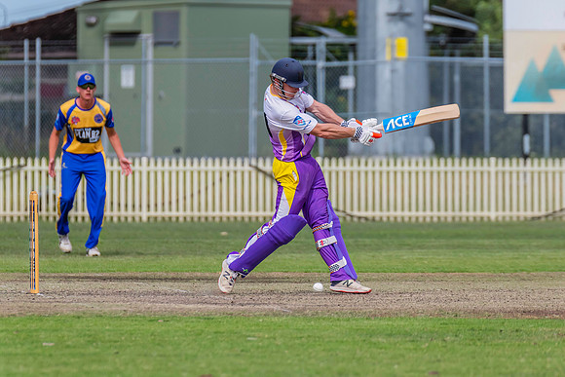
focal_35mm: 536
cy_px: 196
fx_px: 8407
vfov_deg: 2.6
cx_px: 324
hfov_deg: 3.8
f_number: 6.3
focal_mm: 460
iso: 800
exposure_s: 1/2500
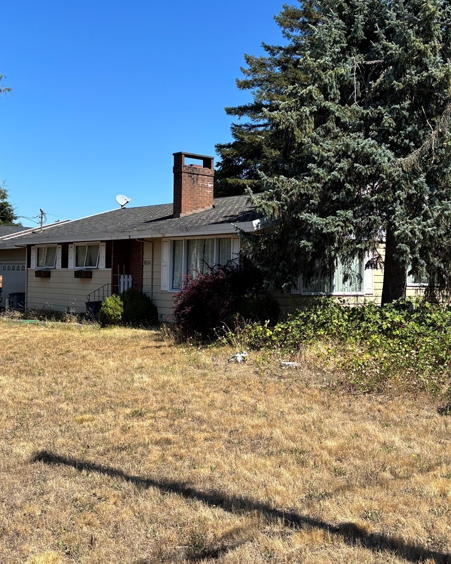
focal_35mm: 42
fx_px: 701
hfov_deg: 35.0
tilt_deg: +0.6
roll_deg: -1.2
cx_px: 333
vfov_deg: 43.8
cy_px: 260
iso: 50
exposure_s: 1/2242
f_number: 1.6
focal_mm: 5.96
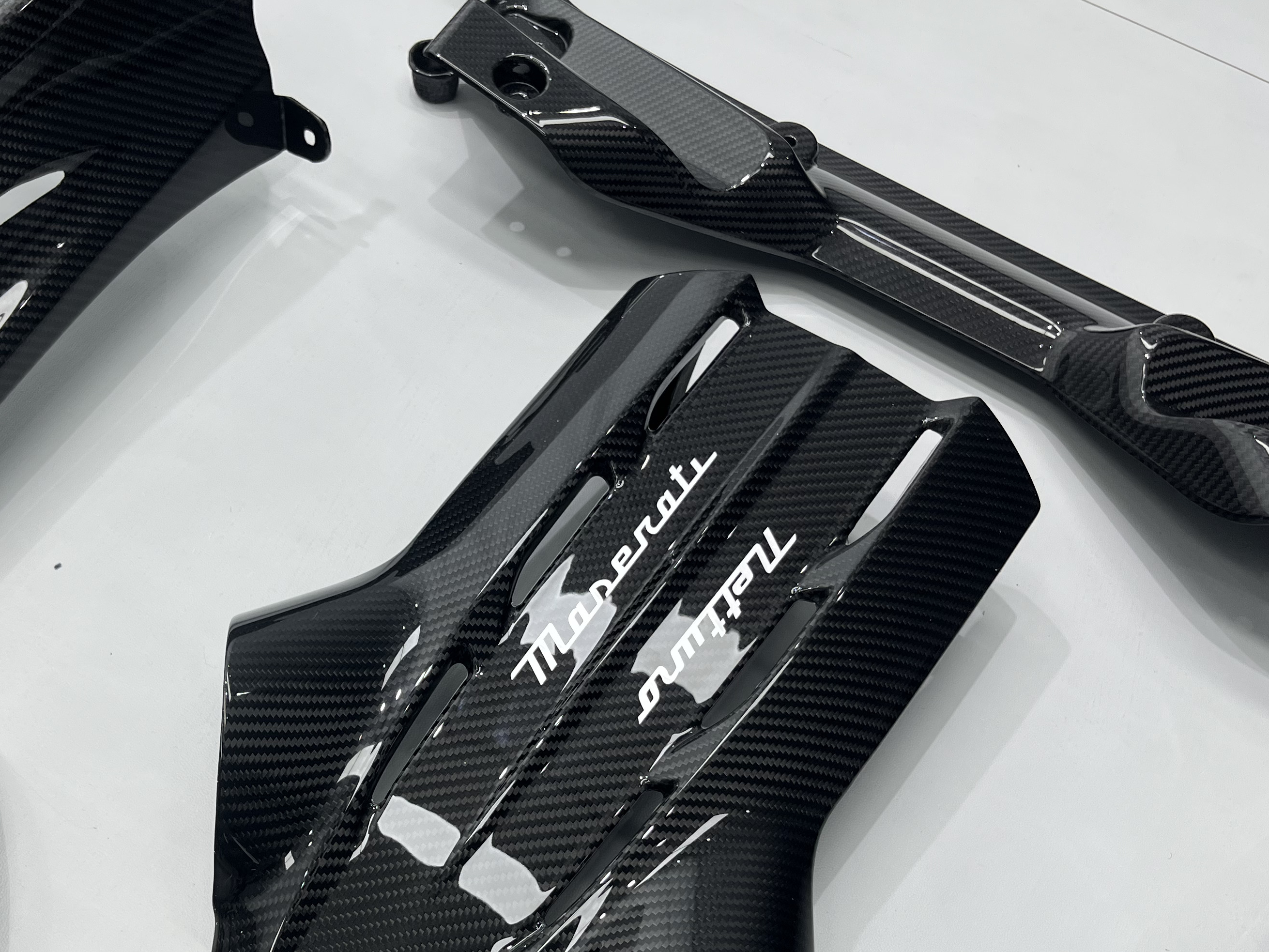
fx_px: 1466
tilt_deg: -57.2
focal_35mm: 40
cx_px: 464
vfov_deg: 35.7
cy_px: 614
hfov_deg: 46.3
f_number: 1.6
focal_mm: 5.1
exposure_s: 1/156
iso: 40
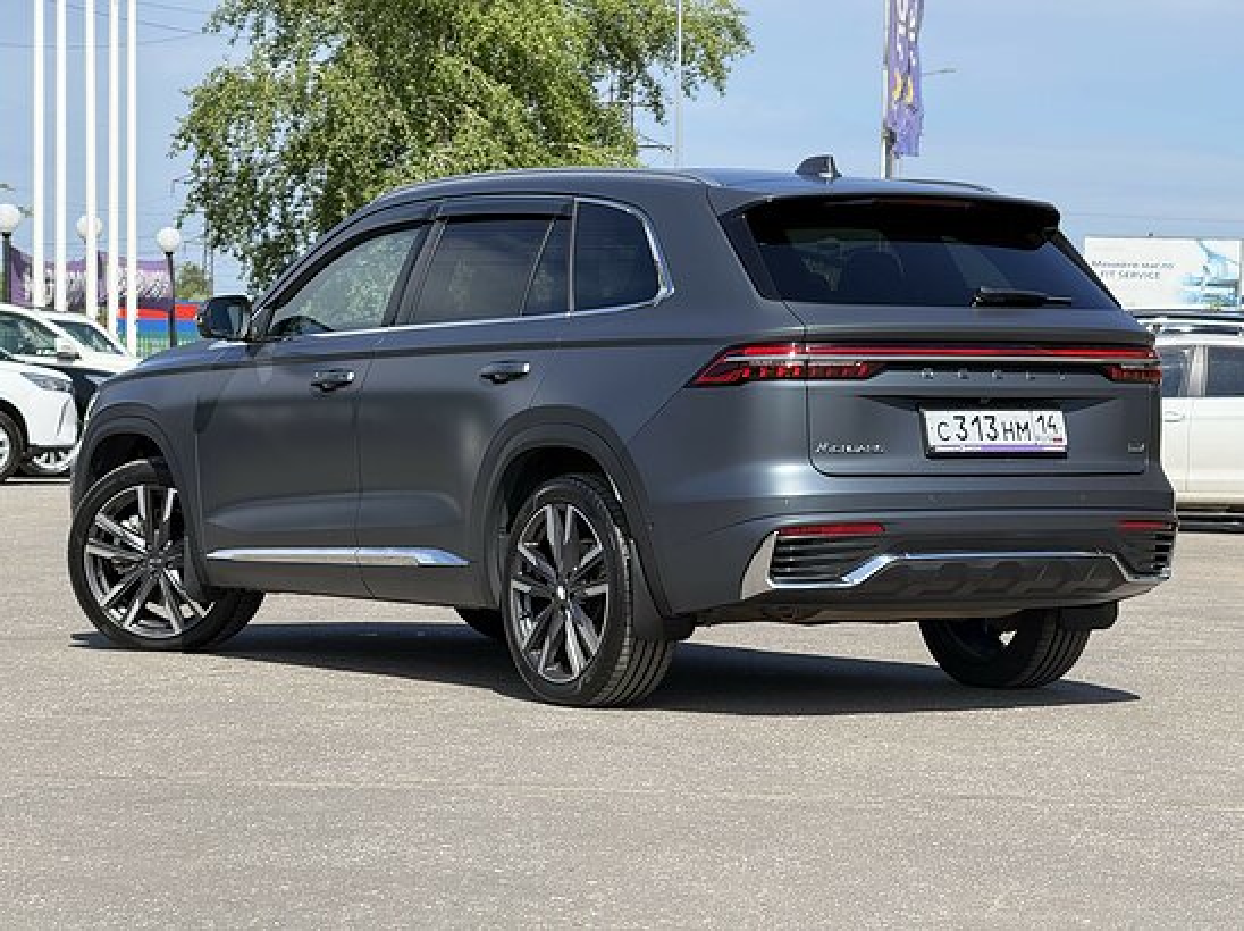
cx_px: 622
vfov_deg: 12.3
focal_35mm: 120
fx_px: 4309
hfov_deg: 16.4
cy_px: 466
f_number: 2.8
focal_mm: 15.66
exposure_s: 1/721
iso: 64
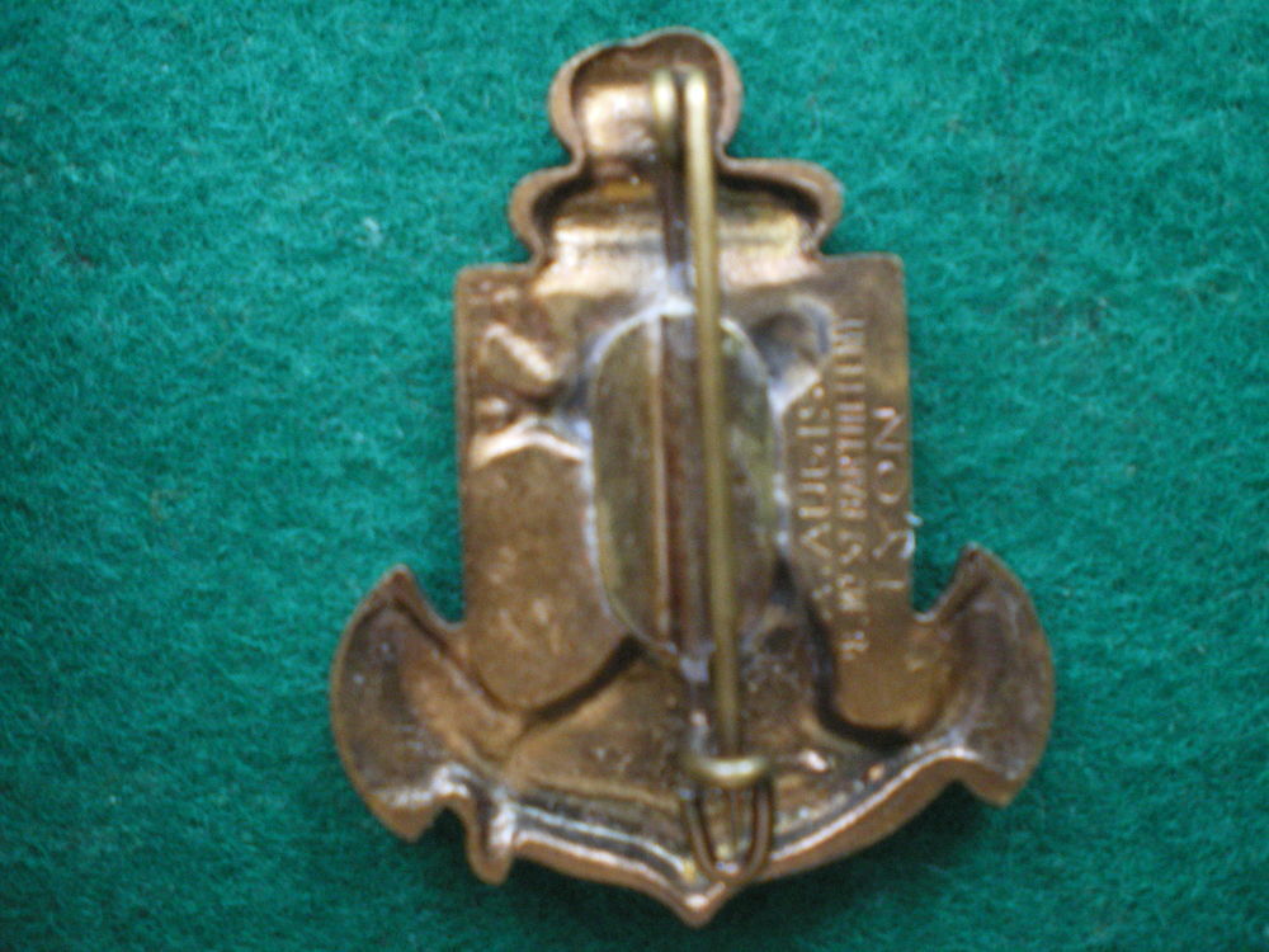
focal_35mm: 38
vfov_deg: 37.7
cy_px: 476
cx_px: 634
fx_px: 1393
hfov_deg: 49.0
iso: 400
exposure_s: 1/25
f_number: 3.1
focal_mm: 6.3
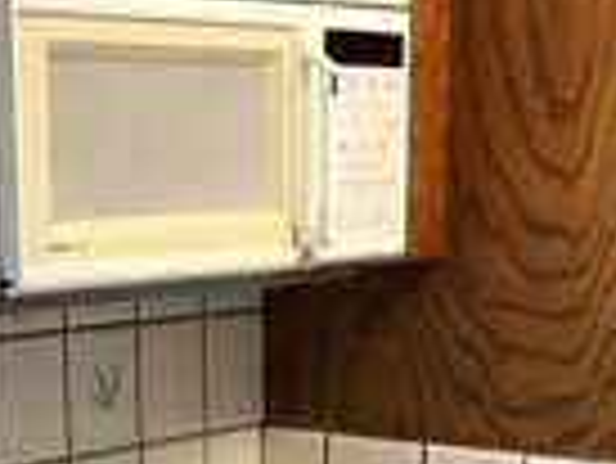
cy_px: 978
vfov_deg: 10.3
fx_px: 2333
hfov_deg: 15.0
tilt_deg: -18.5
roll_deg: -2.1
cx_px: 454
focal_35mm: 131
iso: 40
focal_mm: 4
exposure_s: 1/24
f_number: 1.8
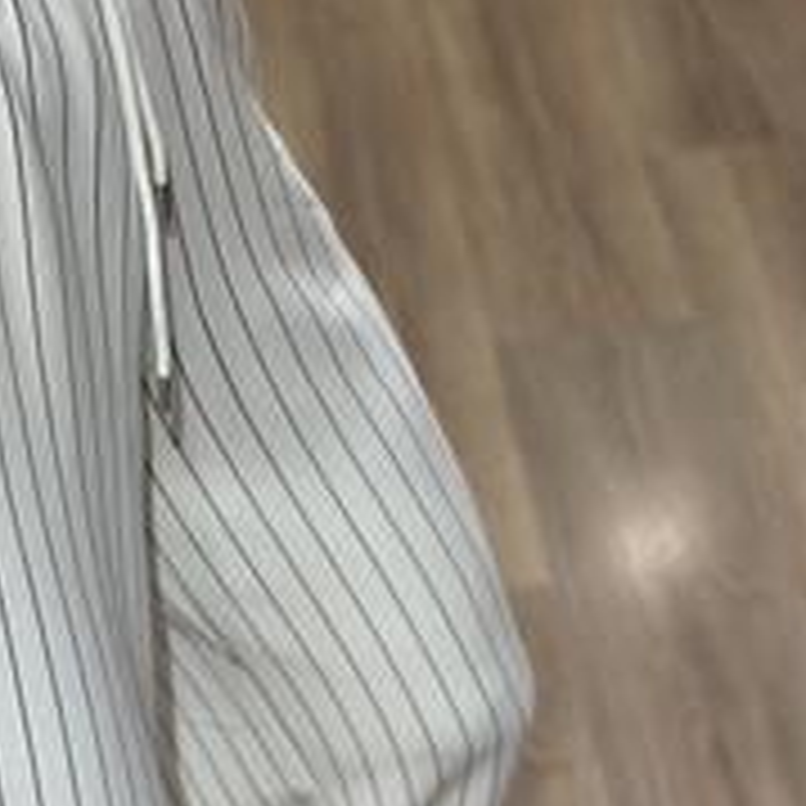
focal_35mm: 98
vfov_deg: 17.6
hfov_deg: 17.5
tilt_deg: -40.7
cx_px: 117
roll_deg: +9.5
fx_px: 2582
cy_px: 628
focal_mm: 6.86
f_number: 1.78
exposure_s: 1/100
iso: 125
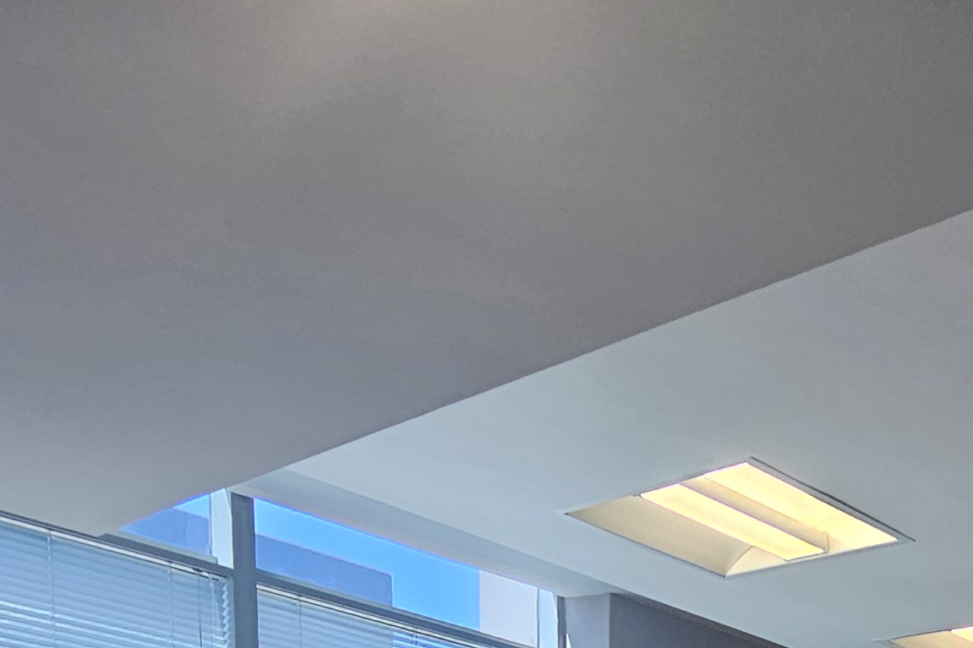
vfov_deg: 20.3
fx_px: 1270
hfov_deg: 39.5
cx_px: 838
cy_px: 1168
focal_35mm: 47
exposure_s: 1/100
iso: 80
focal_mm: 2.2
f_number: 2.2
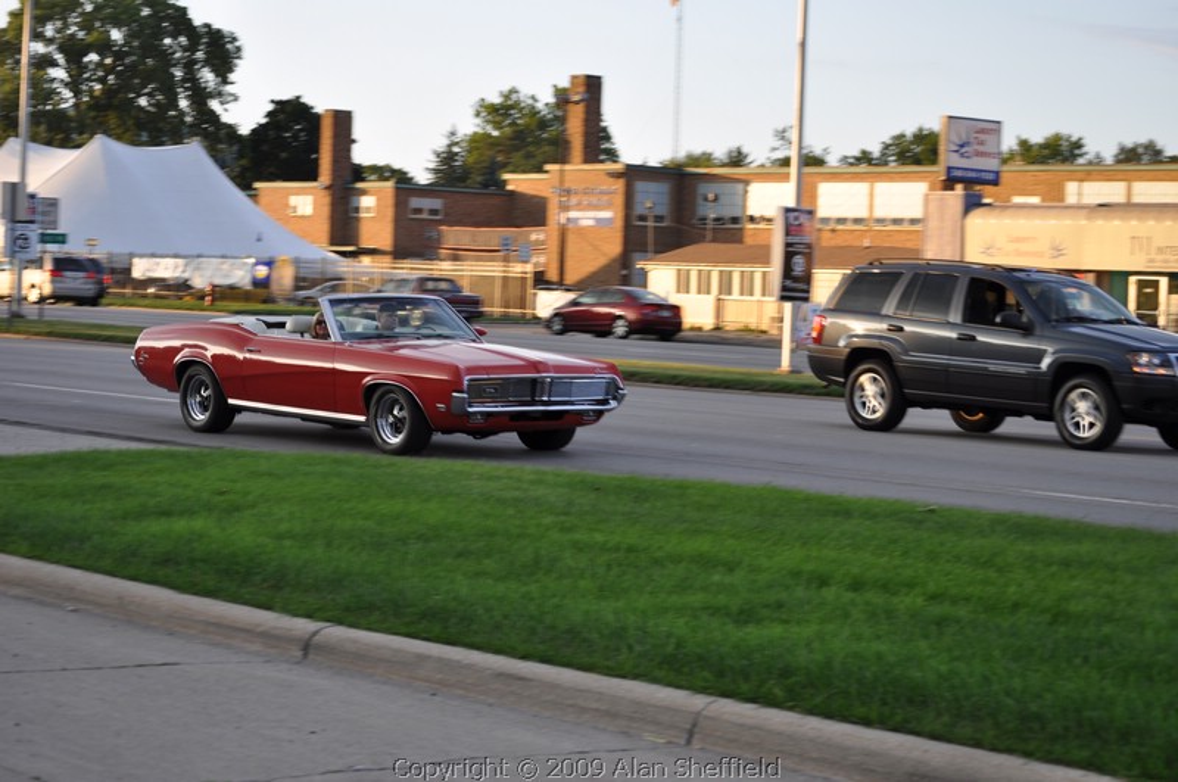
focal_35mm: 82
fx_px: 2696
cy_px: 391
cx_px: 589
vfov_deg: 16.5
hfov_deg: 24.7
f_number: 5.6
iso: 200
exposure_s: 1/160
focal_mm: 55
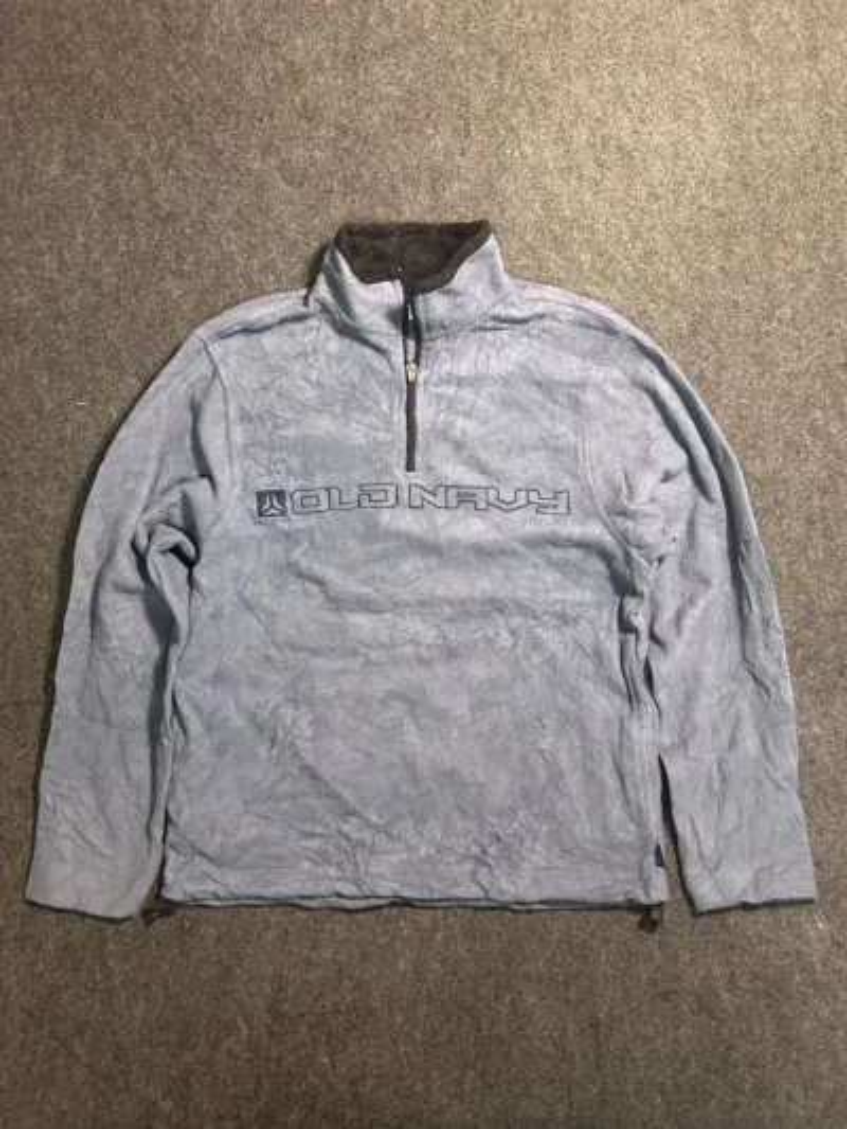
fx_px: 848
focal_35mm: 26
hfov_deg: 53.1
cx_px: 424
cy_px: 564
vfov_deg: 67.3
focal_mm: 5.7
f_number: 1.5
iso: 250
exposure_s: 1/50
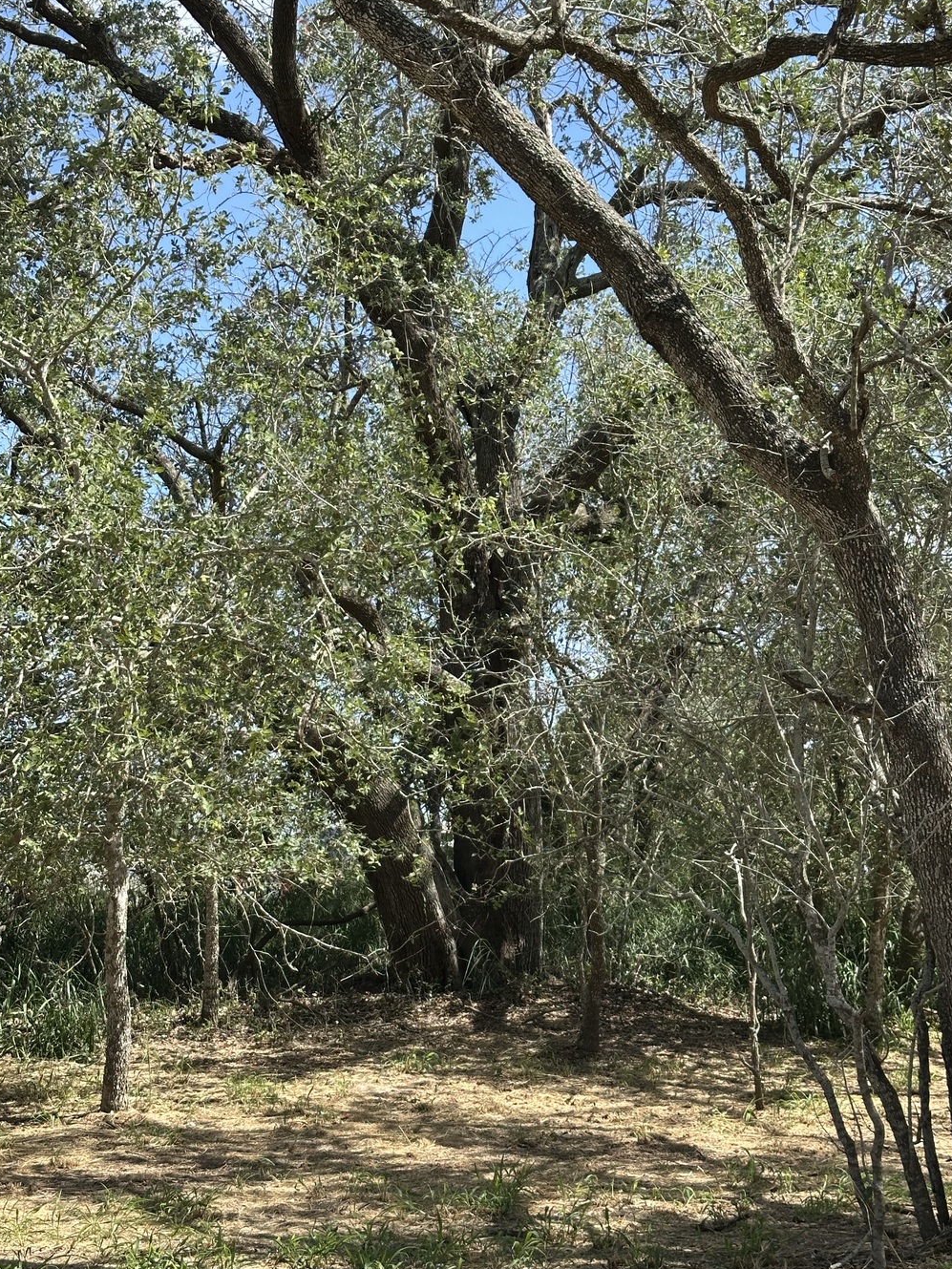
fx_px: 1906
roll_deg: +2.3
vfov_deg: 36.8
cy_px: 617
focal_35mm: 52
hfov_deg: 28.0
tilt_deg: +8.7
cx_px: 488
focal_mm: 6.86
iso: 64
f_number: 1.78
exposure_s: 1/1199
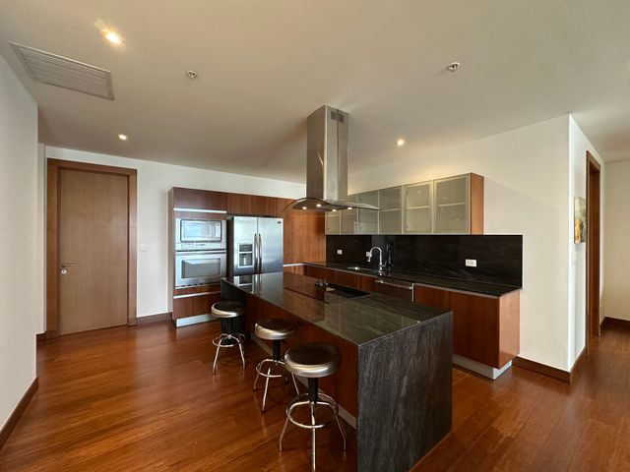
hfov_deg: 102.1
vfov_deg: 85.7
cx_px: 315
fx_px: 255
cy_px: 236
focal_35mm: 14
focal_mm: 2.22
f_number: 2.2
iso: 320
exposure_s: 1/60
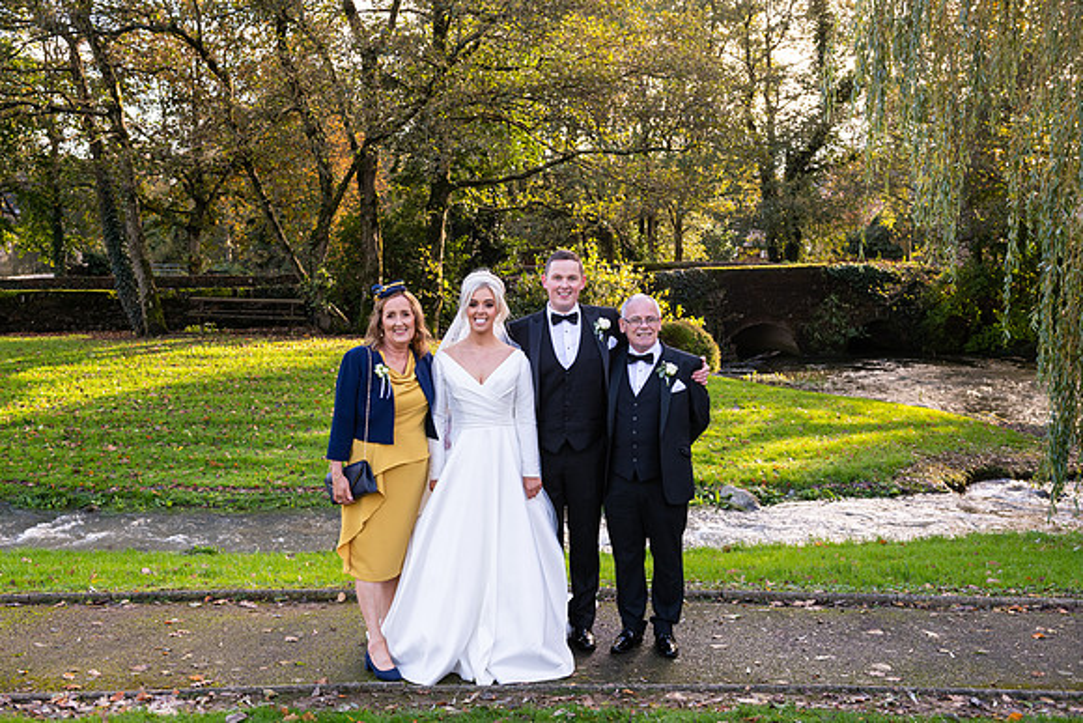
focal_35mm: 40
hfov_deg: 48.4
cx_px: 542
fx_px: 1204
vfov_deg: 33.4
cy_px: 362
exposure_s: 1/160
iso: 500
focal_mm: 40
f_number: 6.3
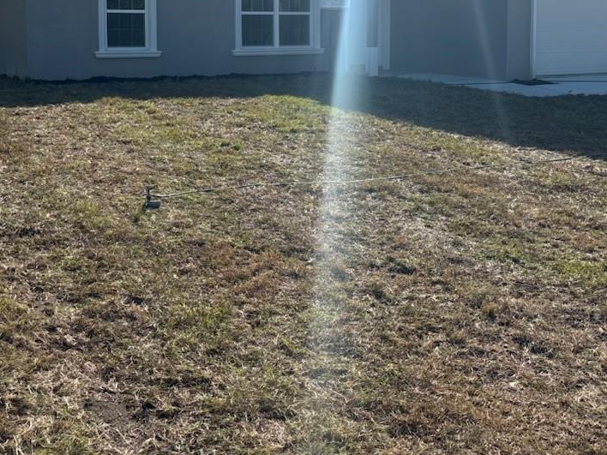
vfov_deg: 30.0
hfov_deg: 40.4
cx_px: 262
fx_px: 824
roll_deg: +0.6
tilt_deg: -3.5
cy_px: 75
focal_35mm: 47
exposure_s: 1/5076
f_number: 1.6
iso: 50
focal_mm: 5.96
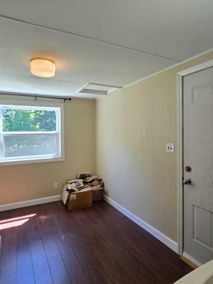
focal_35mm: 19
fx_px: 156
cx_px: 99
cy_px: 137
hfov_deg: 68.6
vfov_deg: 84.7
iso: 80
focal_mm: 2.2
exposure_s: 1/60
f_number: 2.2
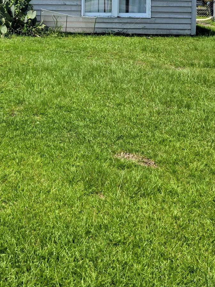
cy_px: -11
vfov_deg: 30.1
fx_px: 488
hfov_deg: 23.7
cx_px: -5
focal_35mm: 59
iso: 64
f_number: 1.7
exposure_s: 1/7944
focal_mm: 6.3
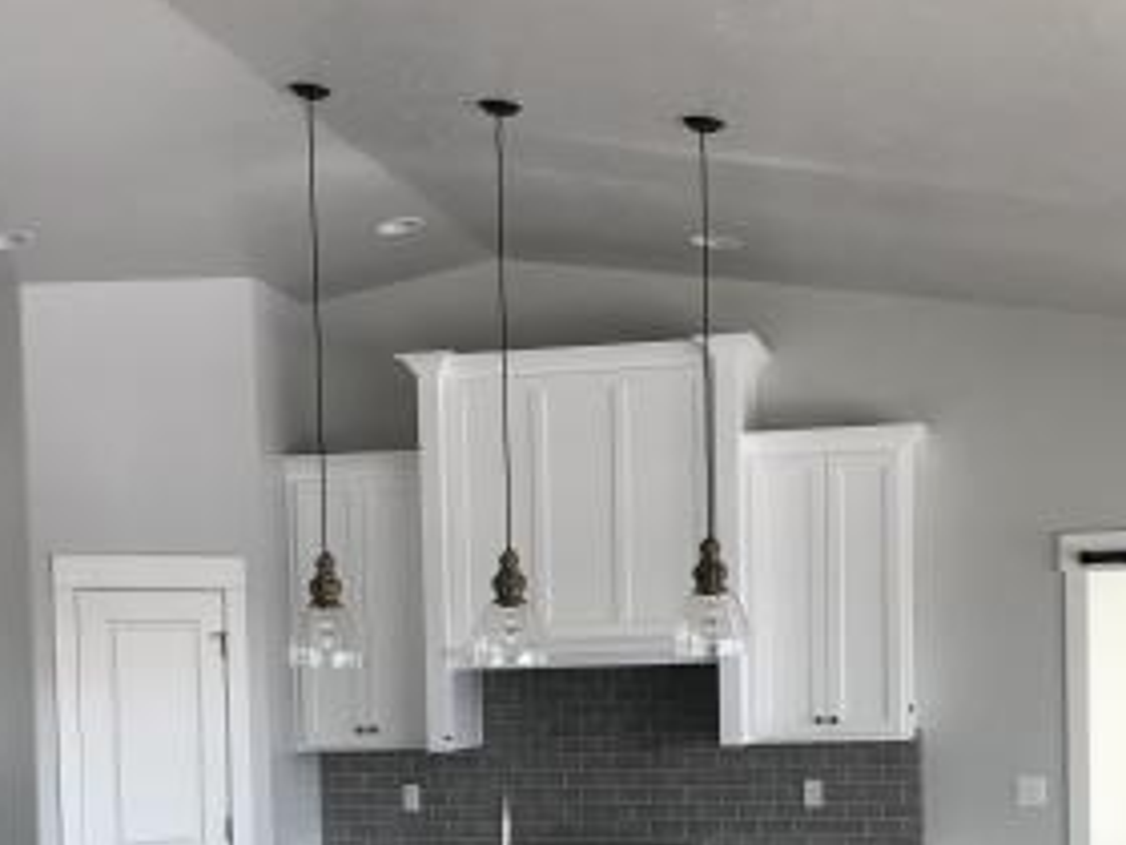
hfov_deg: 30.3
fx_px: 2082
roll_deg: +1.0
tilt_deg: -3.8
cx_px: 555
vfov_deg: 22.3
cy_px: 797
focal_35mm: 64
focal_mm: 3.99
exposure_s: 1/120
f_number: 1.8
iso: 32
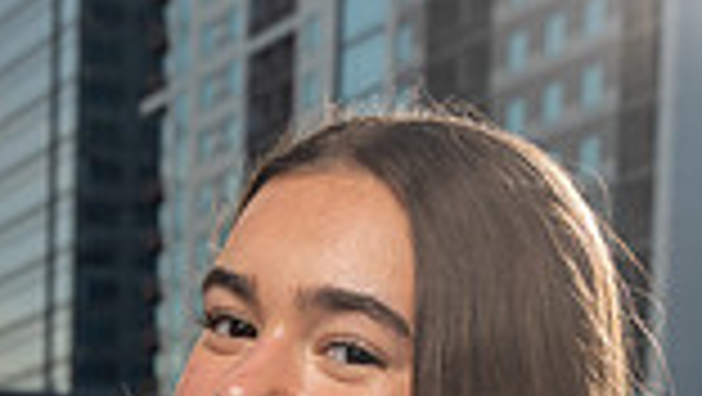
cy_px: 963
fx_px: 3148
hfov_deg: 12.7
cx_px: 166
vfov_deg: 6.8
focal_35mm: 169
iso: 100
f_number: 9
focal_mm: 56
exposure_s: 1/250
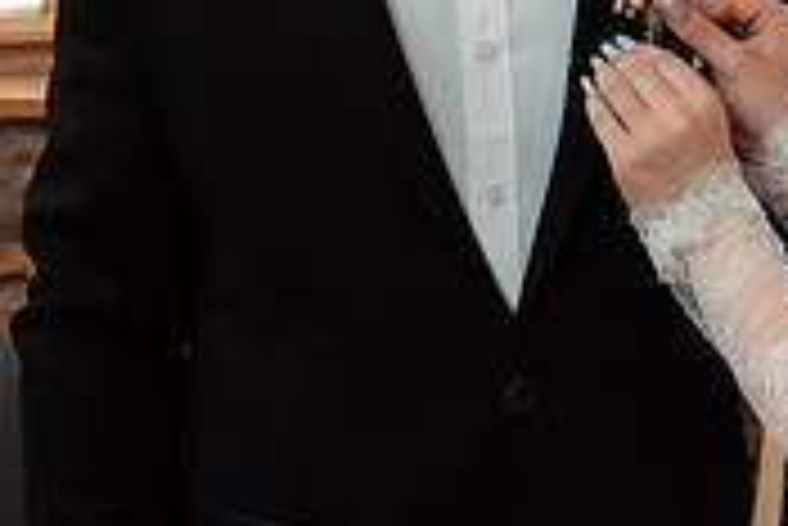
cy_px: 71
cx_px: 458
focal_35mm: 111
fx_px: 2432
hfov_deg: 18.4
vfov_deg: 12.3
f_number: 2.8
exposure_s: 1/200
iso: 2500
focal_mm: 30
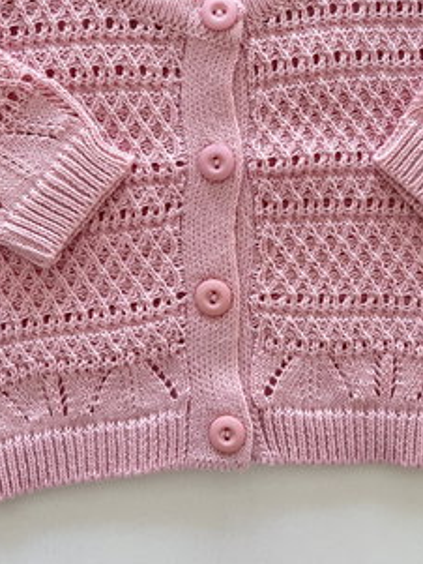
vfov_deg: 40.0
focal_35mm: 46
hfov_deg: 31.5
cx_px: 238
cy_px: 134
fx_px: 749
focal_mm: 5.7
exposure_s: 1/121
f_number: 1.5
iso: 125
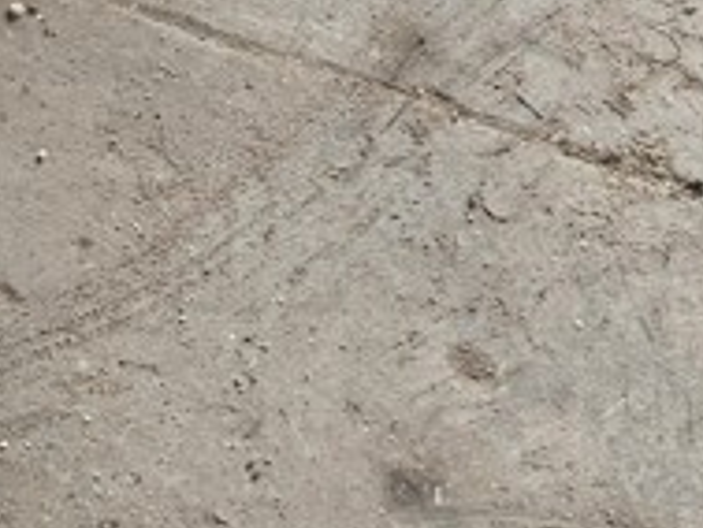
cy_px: -1049
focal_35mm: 156
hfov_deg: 11.8
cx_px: -495
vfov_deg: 8.1
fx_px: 3170
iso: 125
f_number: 1.8
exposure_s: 1/120
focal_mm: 5.4
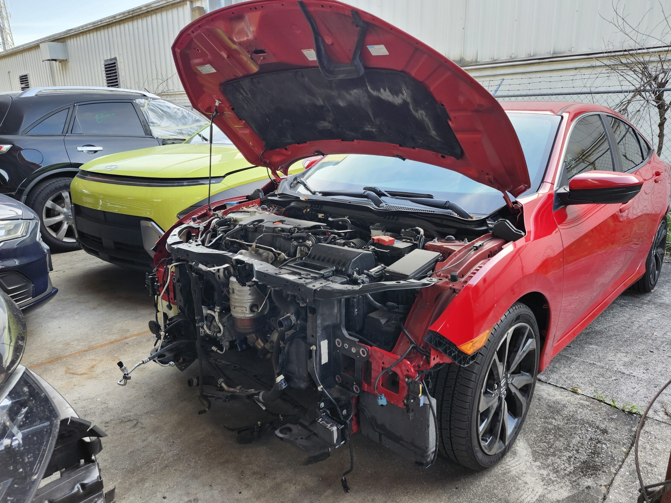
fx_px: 465
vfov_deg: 56.8
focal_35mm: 24
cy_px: 252
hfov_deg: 71.6
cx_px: 341
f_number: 1.8
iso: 125
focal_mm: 5.54
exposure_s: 1/180
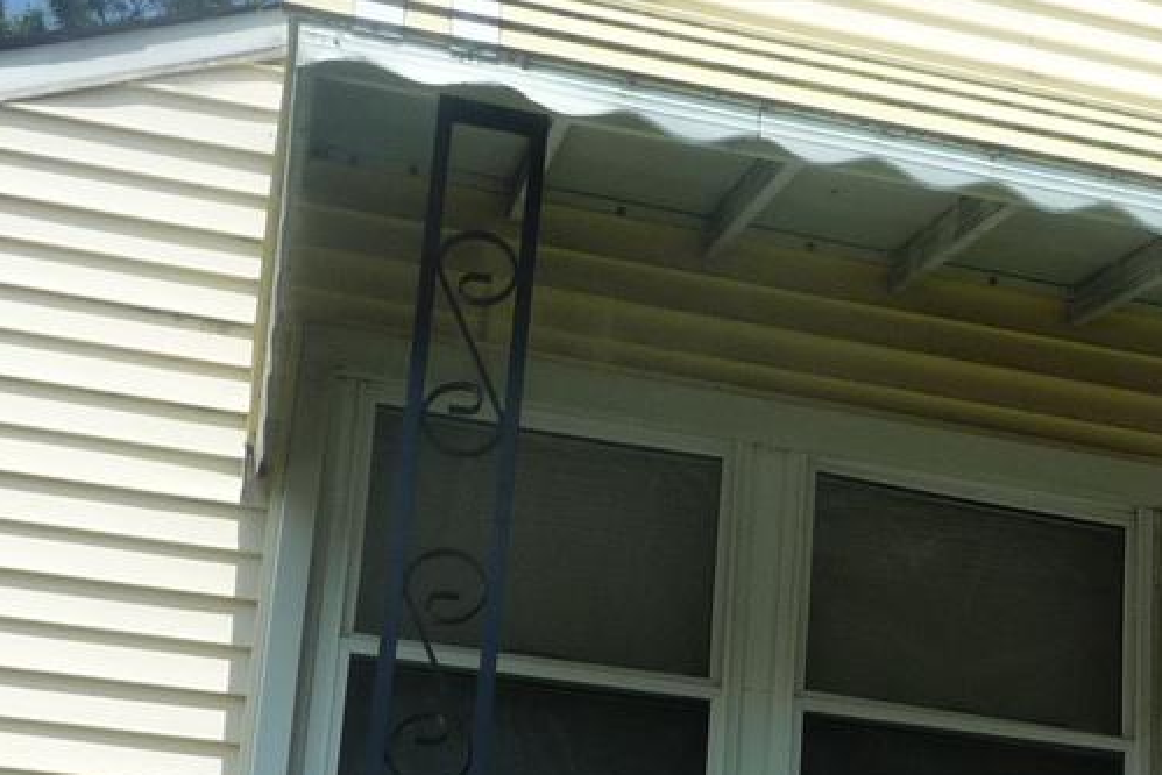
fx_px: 2712
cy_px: 910
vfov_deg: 15.7
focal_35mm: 84
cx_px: 1446
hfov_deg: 22.1
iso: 100
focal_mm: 4.7
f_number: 8
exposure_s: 1/250
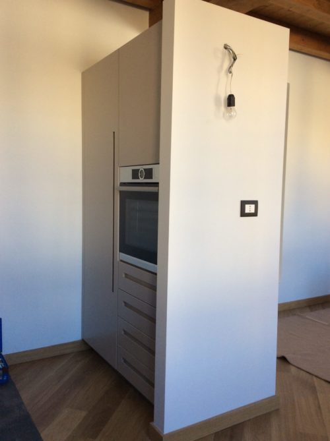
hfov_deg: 44.1
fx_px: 408
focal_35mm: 32
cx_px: 165
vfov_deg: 56.9
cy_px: 220
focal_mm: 3.3
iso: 50
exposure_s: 1/60
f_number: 2.4
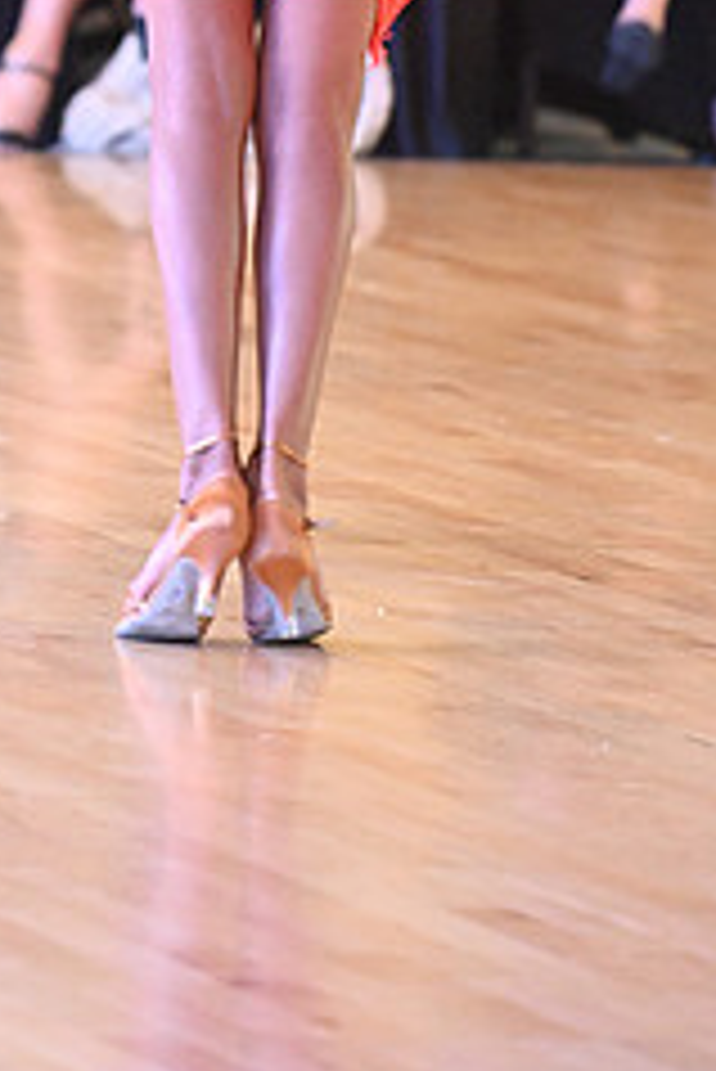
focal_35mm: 488
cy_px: -162
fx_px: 14536
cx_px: 7
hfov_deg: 2.8
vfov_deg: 4.2
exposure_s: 1/320
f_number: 5
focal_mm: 200
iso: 6400
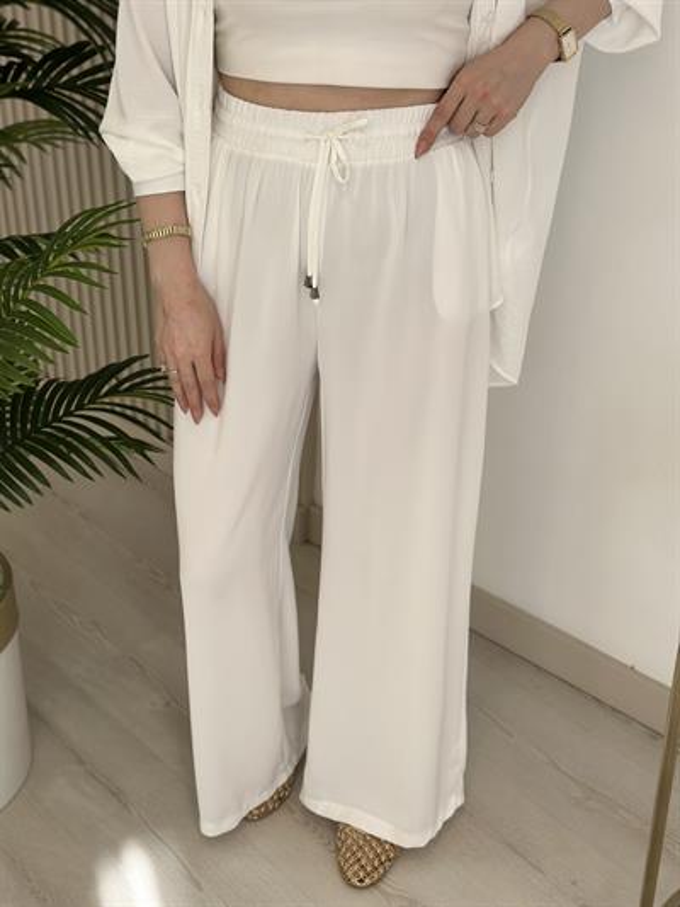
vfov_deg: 39.6
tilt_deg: -27.2
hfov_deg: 30.3
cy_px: 454
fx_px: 1257
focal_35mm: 48
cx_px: 340
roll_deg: -1.6
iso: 80
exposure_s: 1/767
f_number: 1.78
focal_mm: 6.86
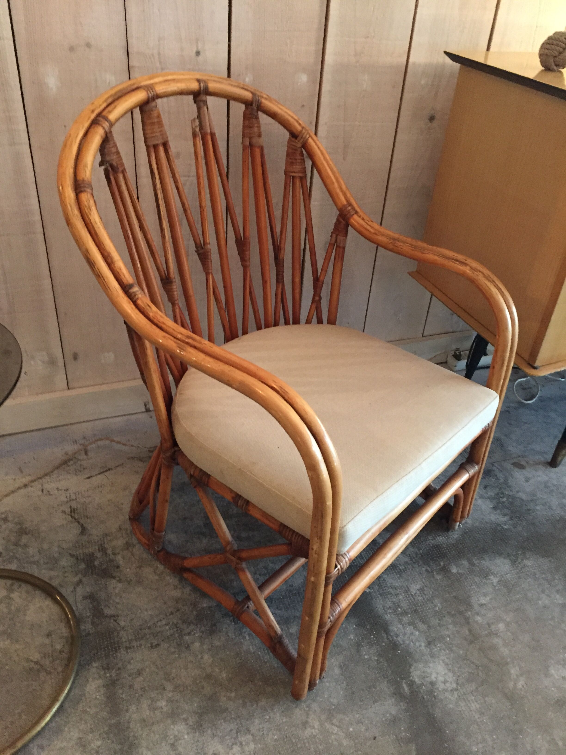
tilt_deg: -35.2
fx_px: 632
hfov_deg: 48.2
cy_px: 378
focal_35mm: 29
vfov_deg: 61.7
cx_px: 283
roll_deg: -2.8
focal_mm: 4.15
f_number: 2.2
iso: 250
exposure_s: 1/17
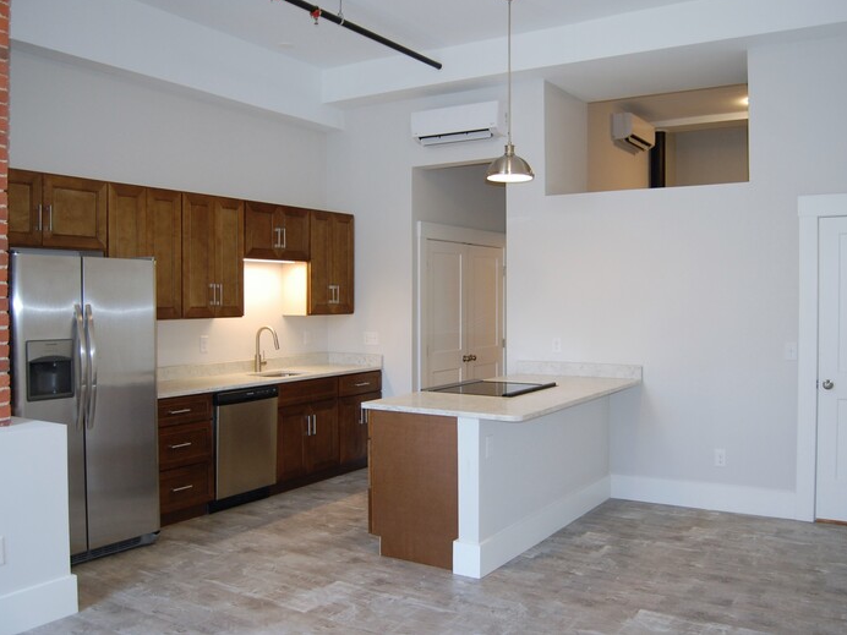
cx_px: 425
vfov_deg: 46.8
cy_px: 311
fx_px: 734
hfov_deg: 60.0
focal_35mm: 30
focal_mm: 18
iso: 400
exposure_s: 1/60
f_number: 3.5
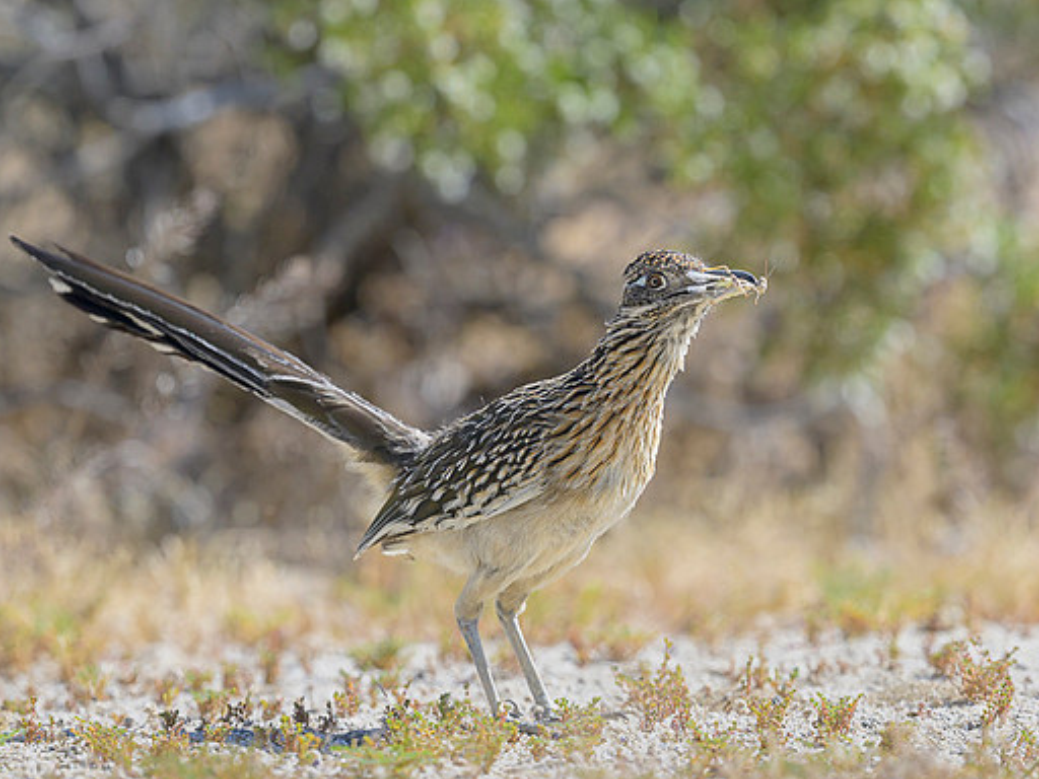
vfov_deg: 2.3
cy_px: 303
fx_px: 19360
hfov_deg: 3.1
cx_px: 612
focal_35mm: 645
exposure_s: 1/3200
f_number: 4
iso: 400
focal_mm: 400
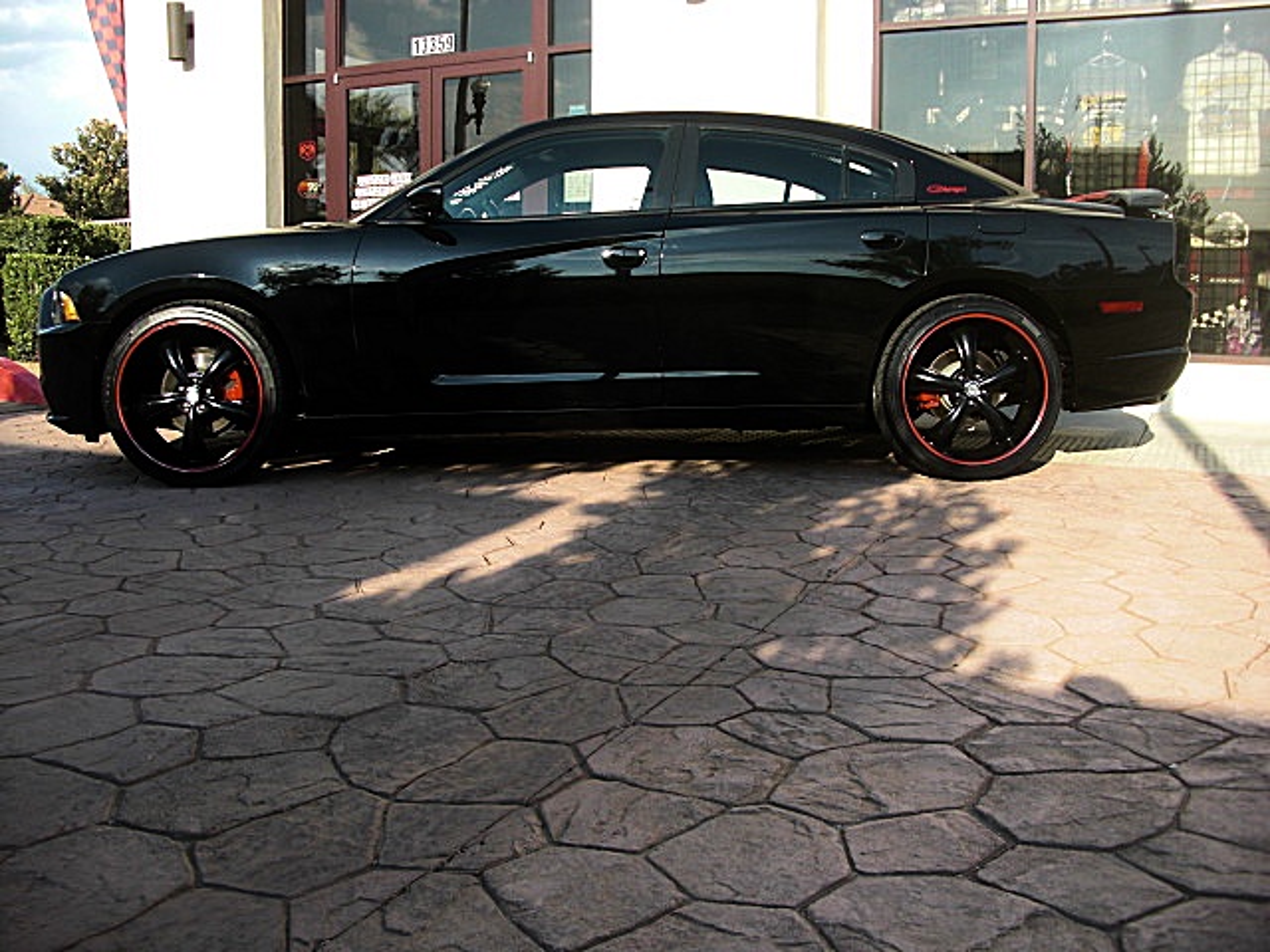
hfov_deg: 51.4
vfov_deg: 39.7
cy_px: 476
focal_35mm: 36
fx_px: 1321
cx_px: 635
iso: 50
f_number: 2.8
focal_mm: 6.3
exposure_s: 1/320
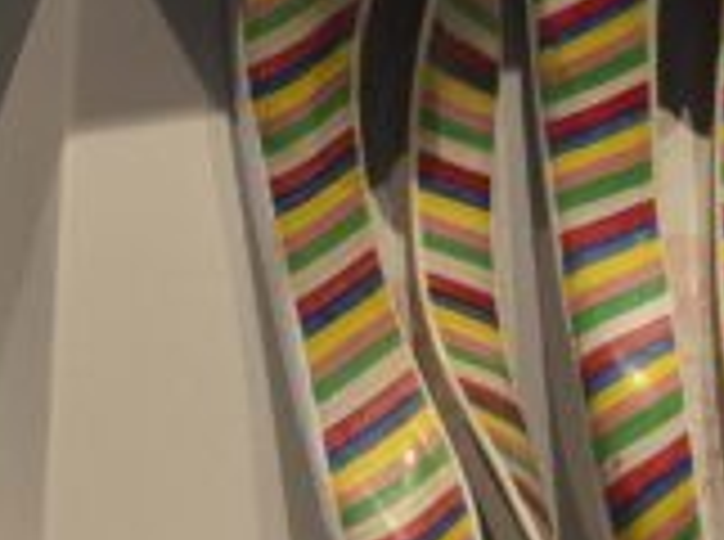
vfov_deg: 4.6
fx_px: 6657
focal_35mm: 319
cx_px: 58
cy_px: -281
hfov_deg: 6.2
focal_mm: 52
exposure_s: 1/160
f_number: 5.6
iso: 3200
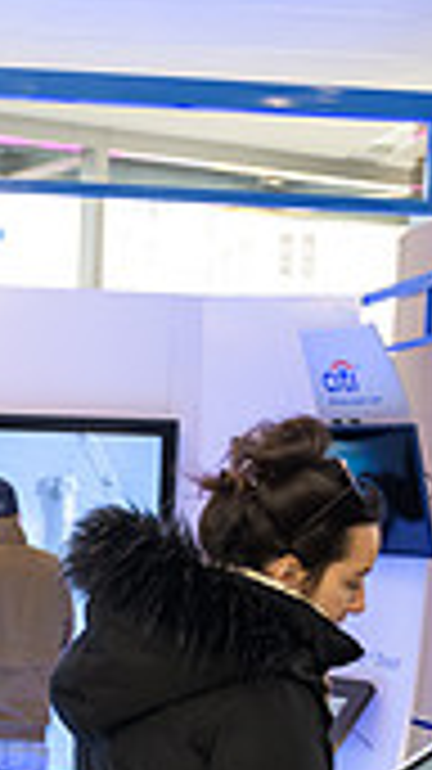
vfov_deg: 20.0
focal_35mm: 103
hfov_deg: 11.6
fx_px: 2101
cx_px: -40
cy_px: 804
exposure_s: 1/125
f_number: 3.2
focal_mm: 29
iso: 1000
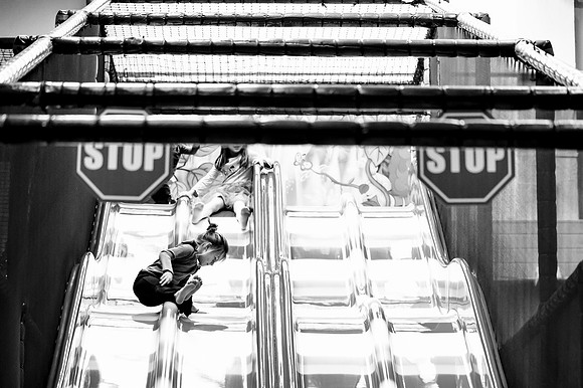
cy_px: 256
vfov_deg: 9.8
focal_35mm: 140
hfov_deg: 14.7
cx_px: 292
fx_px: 2265
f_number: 2.8
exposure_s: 1/500
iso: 5000
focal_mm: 105
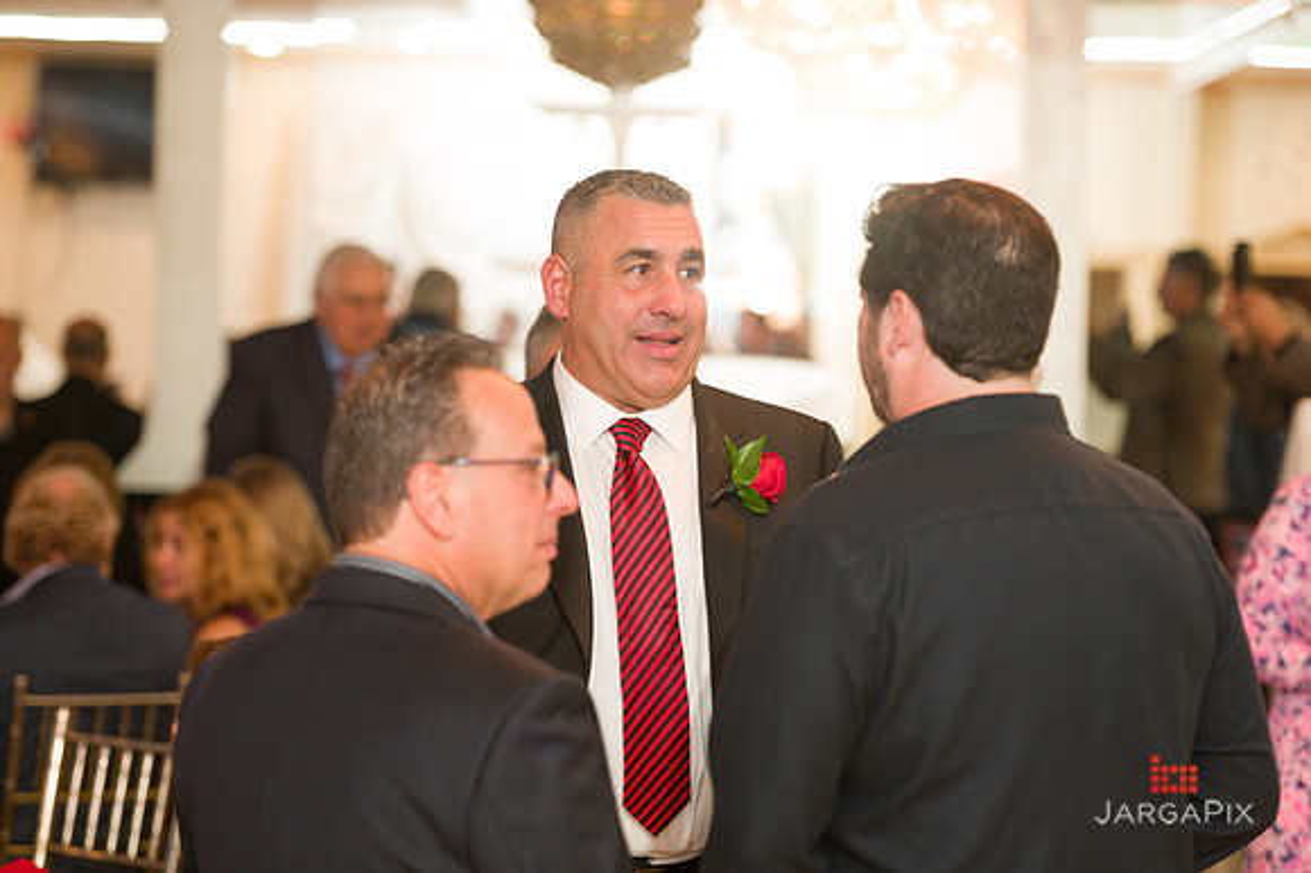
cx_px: 656
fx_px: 4076
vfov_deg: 12.2
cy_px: 436
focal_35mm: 112
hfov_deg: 18.3
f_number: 3.2
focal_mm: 112
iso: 1600
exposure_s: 1/125
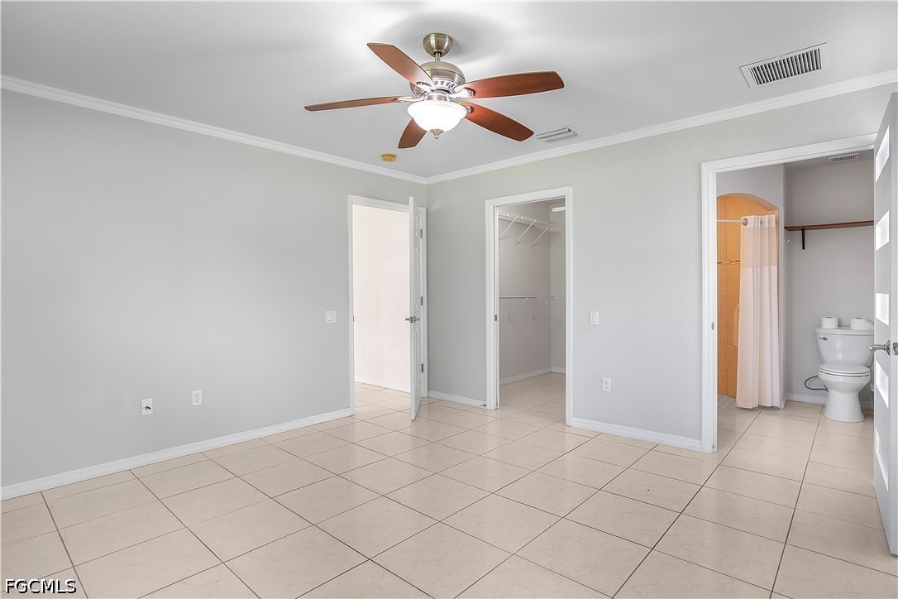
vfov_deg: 70.4
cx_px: 449
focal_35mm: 17
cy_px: 300
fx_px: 424
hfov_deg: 93.3
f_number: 8
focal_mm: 17
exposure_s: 1/15
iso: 400
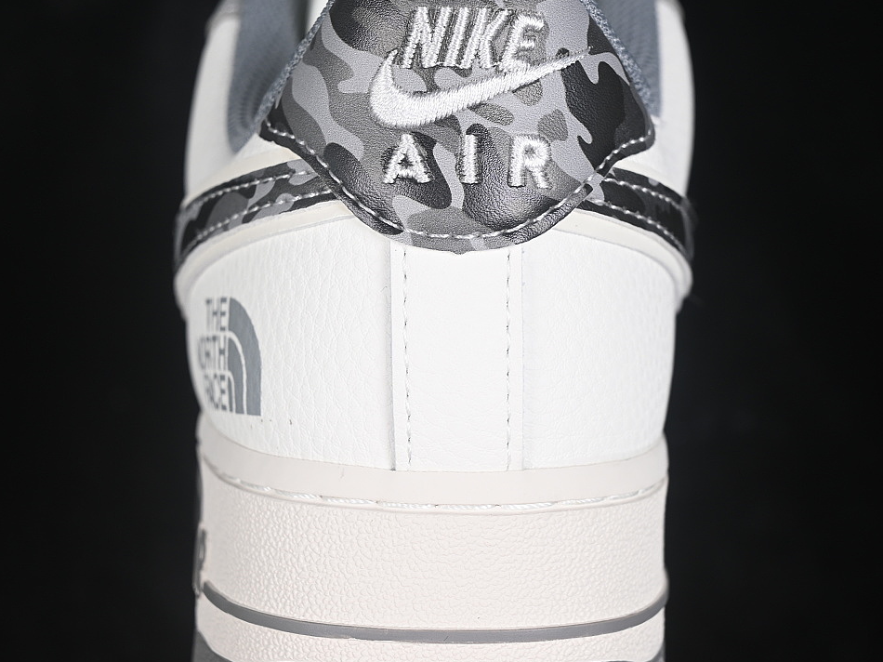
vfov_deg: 18.0
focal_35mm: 82
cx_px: 439
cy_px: 333
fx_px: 2091
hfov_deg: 23.8
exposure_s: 1/80
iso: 160
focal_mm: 50
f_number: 7.1
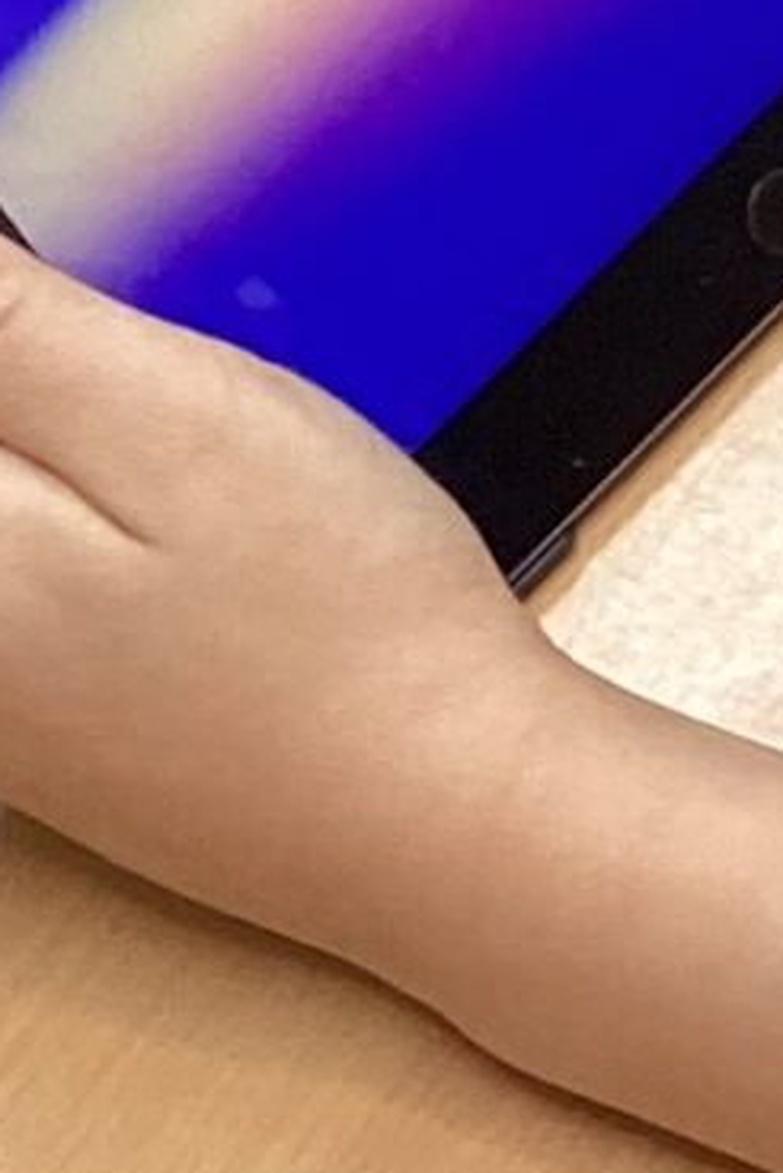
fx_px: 7333
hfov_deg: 5.7
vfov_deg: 9.1
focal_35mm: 225
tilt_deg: -50.7
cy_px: -160
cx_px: 2387
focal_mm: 3.3
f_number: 2.4
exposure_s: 1/50
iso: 100
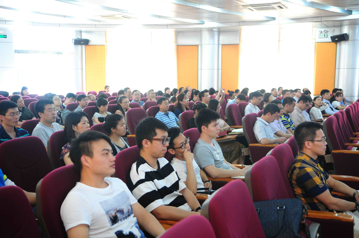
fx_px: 418
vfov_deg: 31.8
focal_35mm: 42
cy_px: 119
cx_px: 180
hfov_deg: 46.4
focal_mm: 28
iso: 640
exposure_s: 1/30
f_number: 2.8
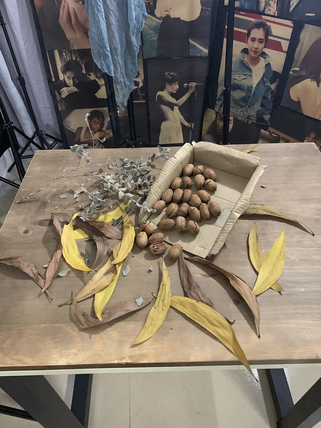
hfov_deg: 53.1
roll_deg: +1.7
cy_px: 214
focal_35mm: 26
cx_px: 160
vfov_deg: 67.3
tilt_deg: -43.5
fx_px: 322
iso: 640
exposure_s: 1/30
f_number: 1.8
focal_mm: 4.25
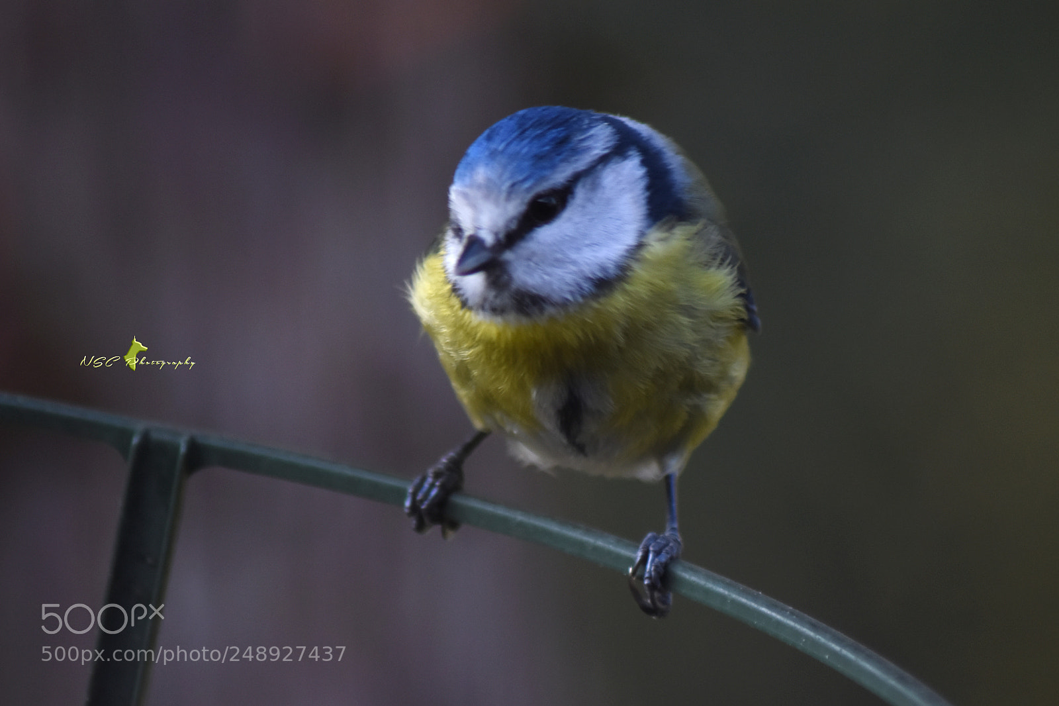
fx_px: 13234
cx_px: 530
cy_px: 353
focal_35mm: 450
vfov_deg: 3.1
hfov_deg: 4.6
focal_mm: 300
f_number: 5.6
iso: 800
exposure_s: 1/320
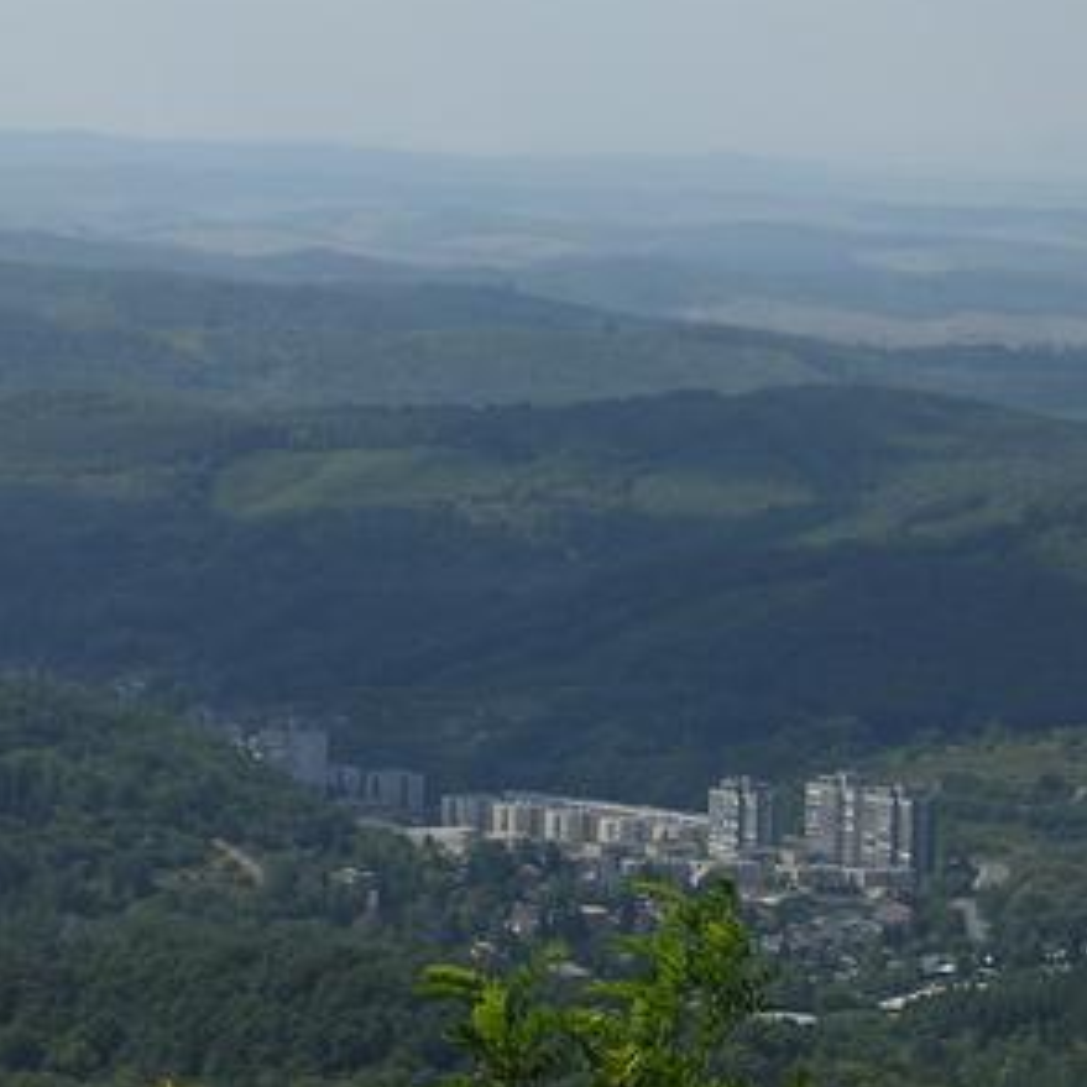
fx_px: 7887
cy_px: 746
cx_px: 531
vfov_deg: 7.9
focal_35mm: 222
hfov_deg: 7.9
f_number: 4.9
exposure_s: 1/542
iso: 100
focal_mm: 17.4
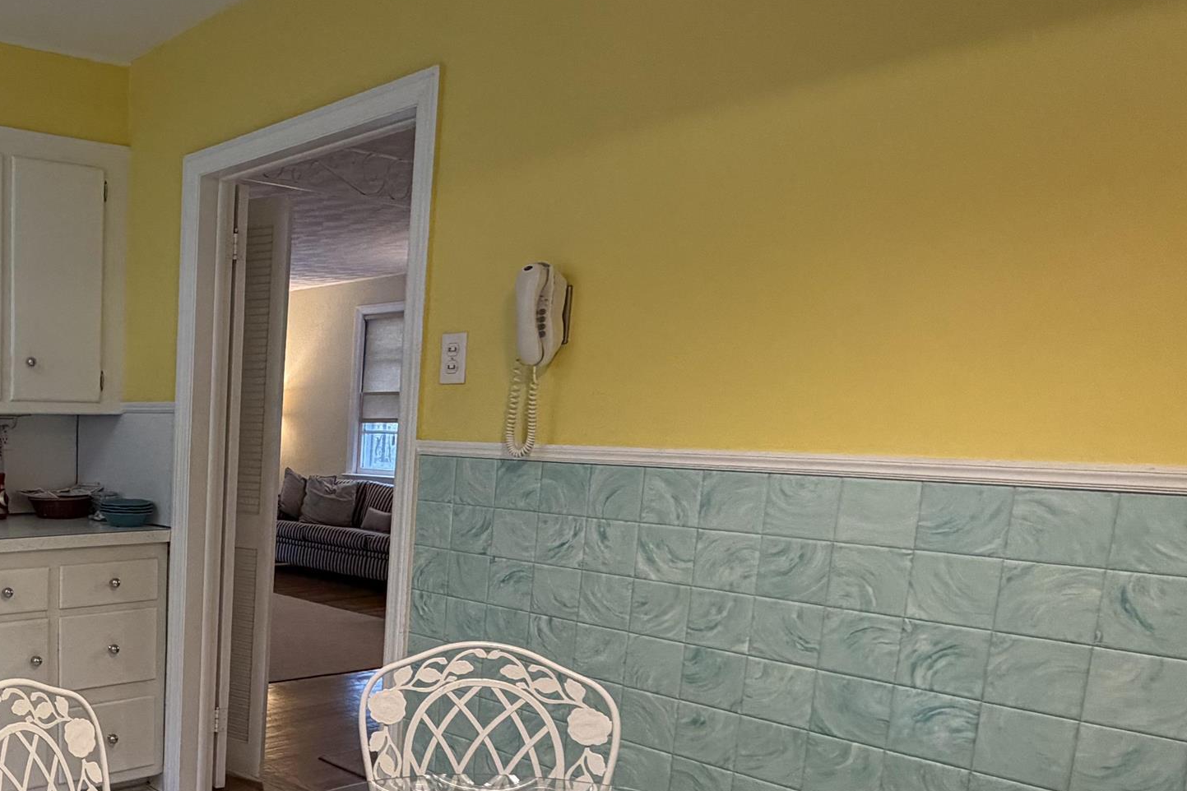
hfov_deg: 51.2
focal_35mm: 31
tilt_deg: -8.4
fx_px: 1022
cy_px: 567
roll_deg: -1.0
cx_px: 61
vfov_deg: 41.4
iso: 320
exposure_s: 1/120
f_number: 2.2
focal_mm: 2.22
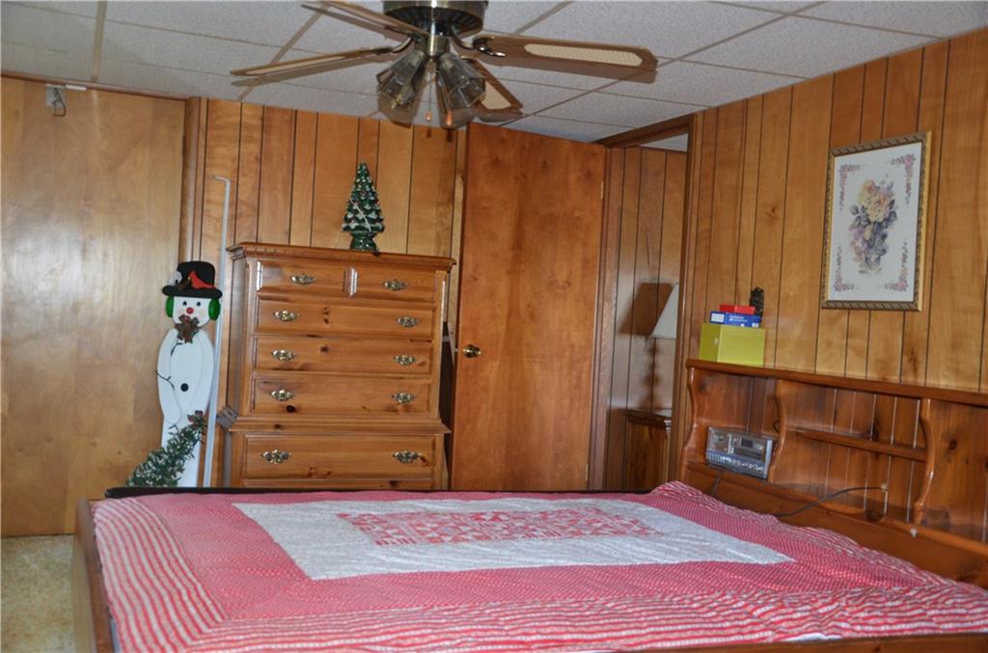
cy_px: 326
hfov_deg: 51.4
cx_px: 494
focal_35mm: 38
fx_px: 1026
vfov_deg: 35.3
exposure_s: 1/60
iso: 800
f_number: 4
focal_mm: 25
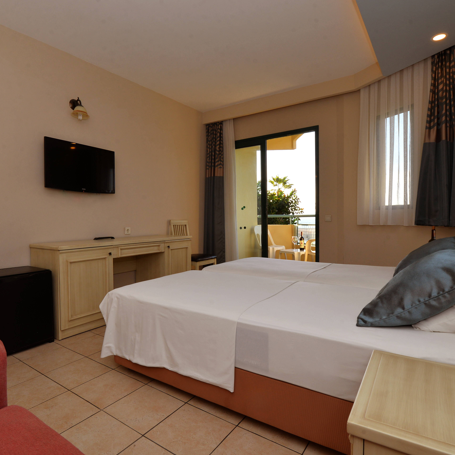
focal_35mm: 20
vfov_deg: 74.8
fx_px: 297
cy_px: 227
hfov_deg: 74.6
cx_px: 202
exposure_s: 1/60
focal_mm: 15
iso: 320
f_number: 10
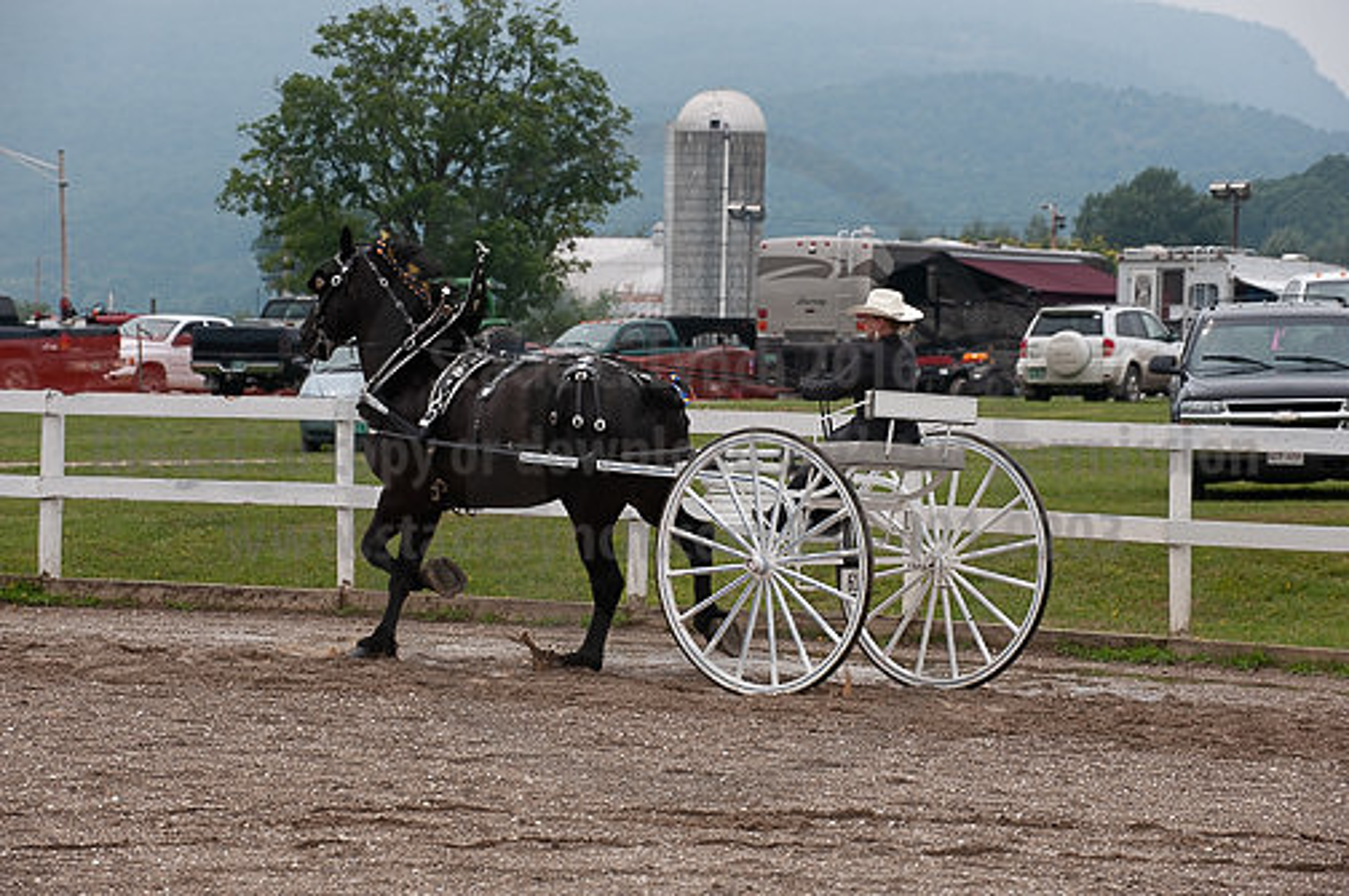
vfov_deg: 8.6
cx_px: 674
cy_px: 448
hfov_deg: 12.9
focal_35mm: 160
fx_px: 5990
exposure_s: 1/1000
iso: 500
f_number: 5.6
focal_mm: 160
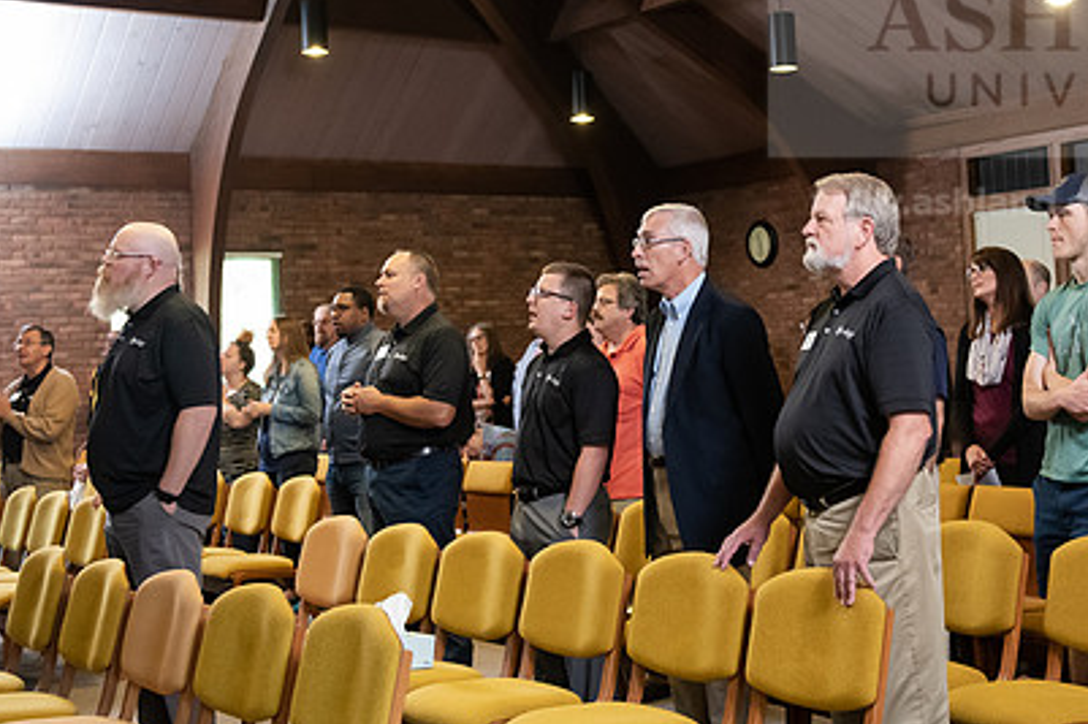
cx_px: 686
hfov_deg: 36.0
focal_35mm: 55
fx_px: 1661
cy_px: 259
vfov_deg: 24.5
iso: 2500
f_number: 3.2
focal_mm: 38
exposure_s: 1/160
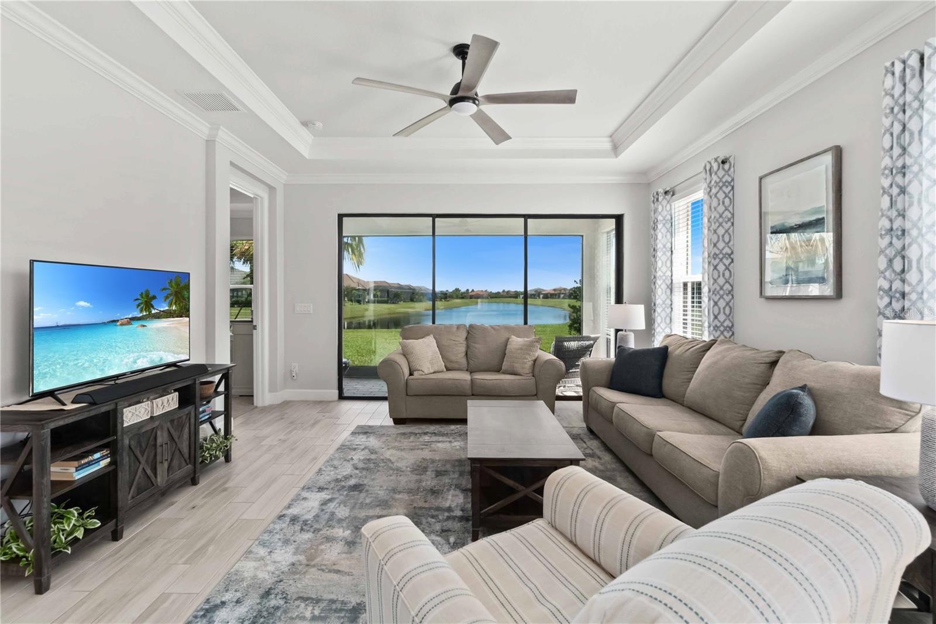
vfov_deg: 77.3
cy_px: 312
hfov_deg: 100.4
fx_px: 390
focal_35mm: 15
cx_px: 468
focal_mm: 10
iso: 800
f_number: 8
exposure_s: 1/60
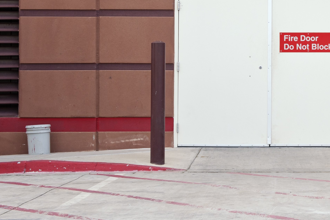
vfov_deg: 13.7
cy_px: 43
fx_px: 907
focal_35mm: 99
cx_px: 339
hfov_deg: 19.9
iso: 250
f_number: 9
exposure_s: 1/100
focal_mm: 44
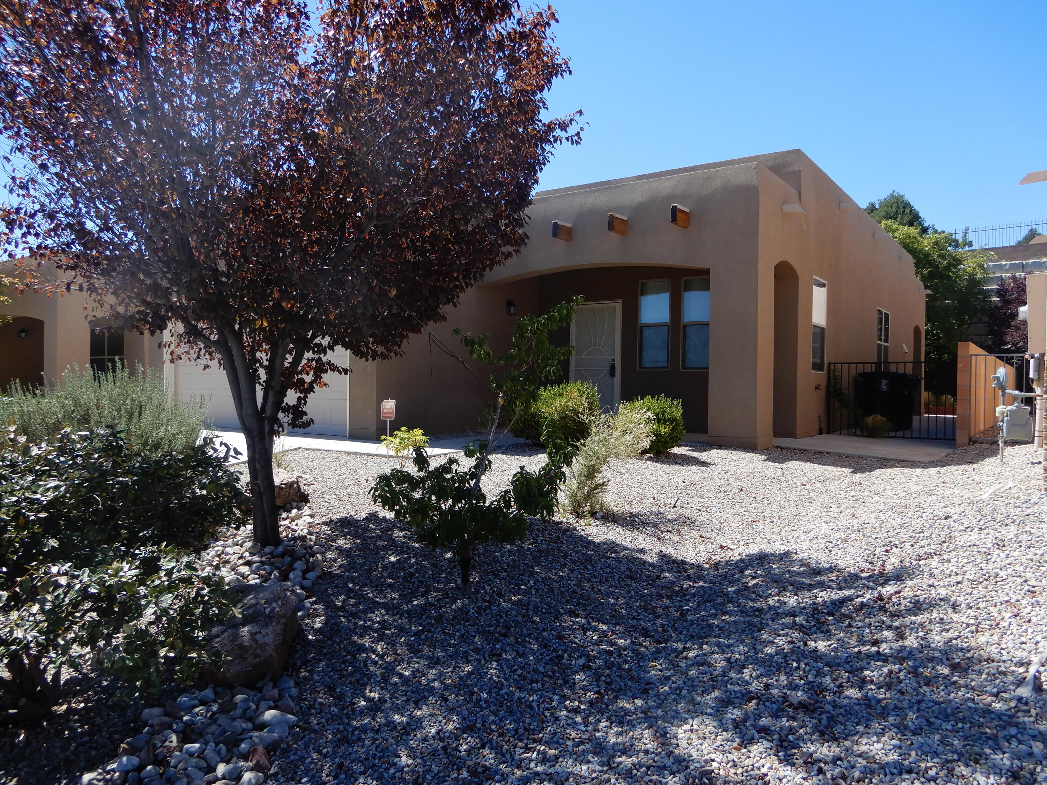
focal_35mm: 24
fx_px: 726
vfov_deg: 56.8
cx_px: 524
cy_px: 392
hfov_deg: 71.6
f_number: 3.4
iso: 80
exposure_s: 1/640
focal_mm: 4.3
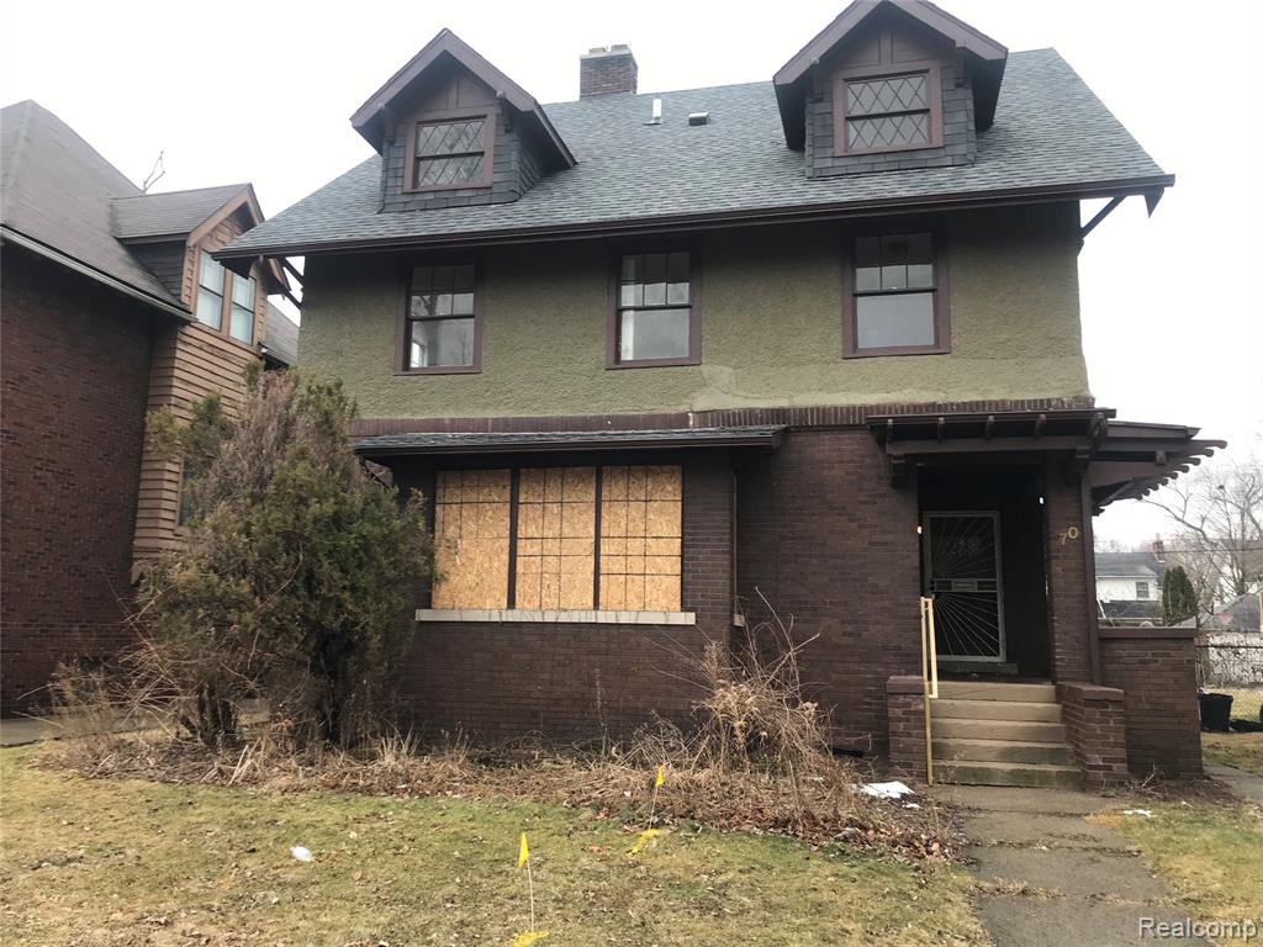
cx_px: 632
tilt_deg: +8.3
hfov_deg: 63.4
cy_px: 474
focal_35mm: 28
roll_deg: +0.1
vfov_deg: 49.7
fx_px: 1022
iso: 20
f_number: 1.8
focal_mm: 3.99
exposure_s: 1/126
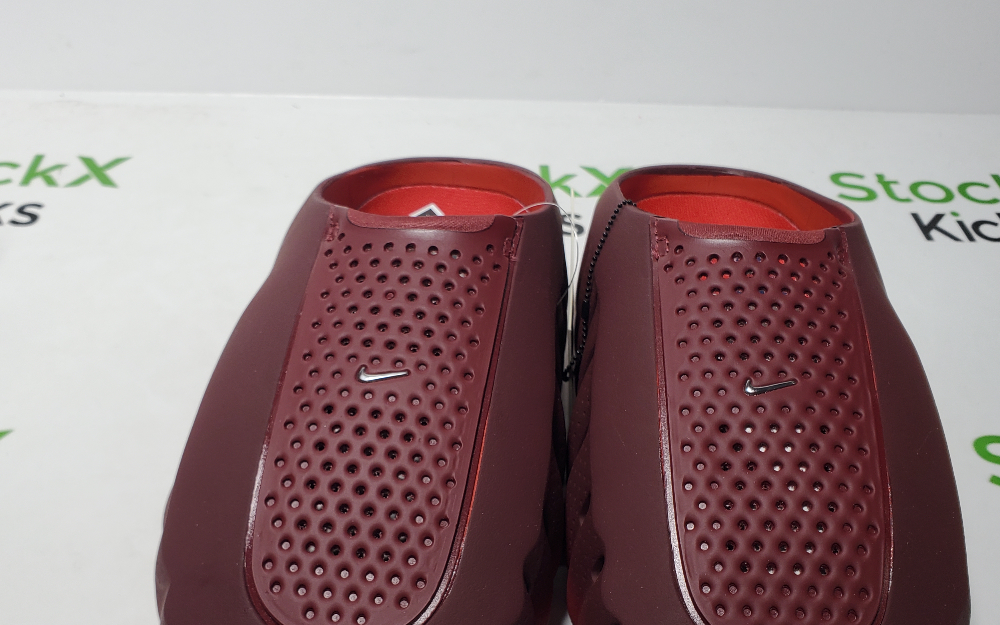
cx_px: 511
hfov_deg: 52.7
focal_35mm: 37
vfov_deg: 33.9
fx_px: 1008
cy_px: 448
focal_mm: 4.3
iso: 50
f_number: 2.4
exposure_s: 1/201
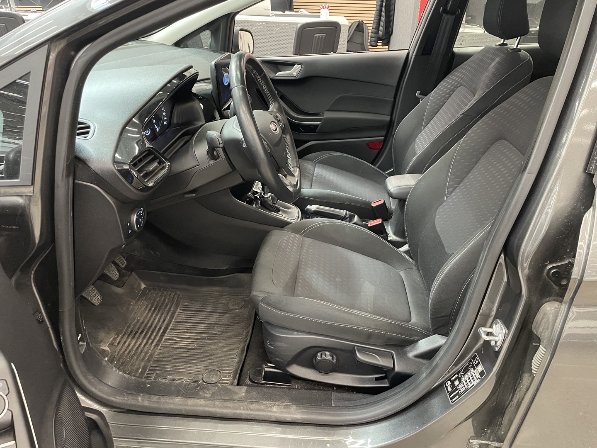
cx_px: 298
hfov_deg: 67.3
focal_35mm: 26
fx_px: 448
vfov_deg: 53.1
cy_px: 224
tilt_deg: -27.6
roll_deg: -1.0
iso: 500
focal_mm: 4.2
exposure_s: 1/50
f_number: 1.6
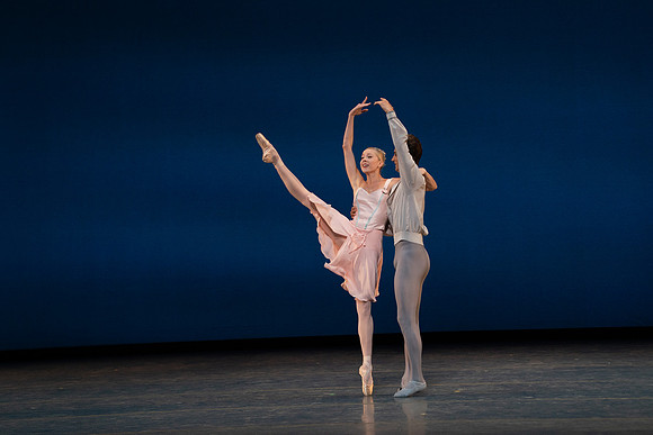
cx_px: 326
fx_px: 3628
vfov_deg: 6.9
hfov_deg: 10.3
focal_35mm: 200
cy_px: 218
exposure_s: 1/500
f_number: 8
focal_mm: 200
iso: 3200
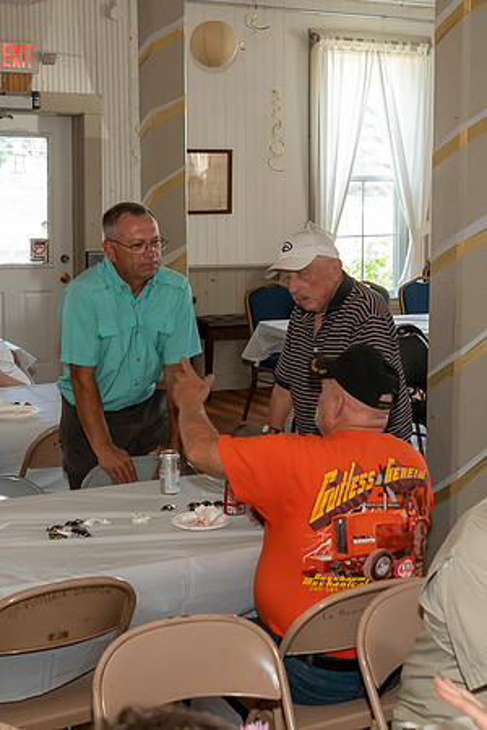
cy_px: 360
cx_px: 324
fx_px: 1245
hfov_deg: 22.1
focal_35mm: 61
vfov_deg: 32.7
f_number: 4
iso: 1000
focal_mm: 24
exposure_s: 1/125
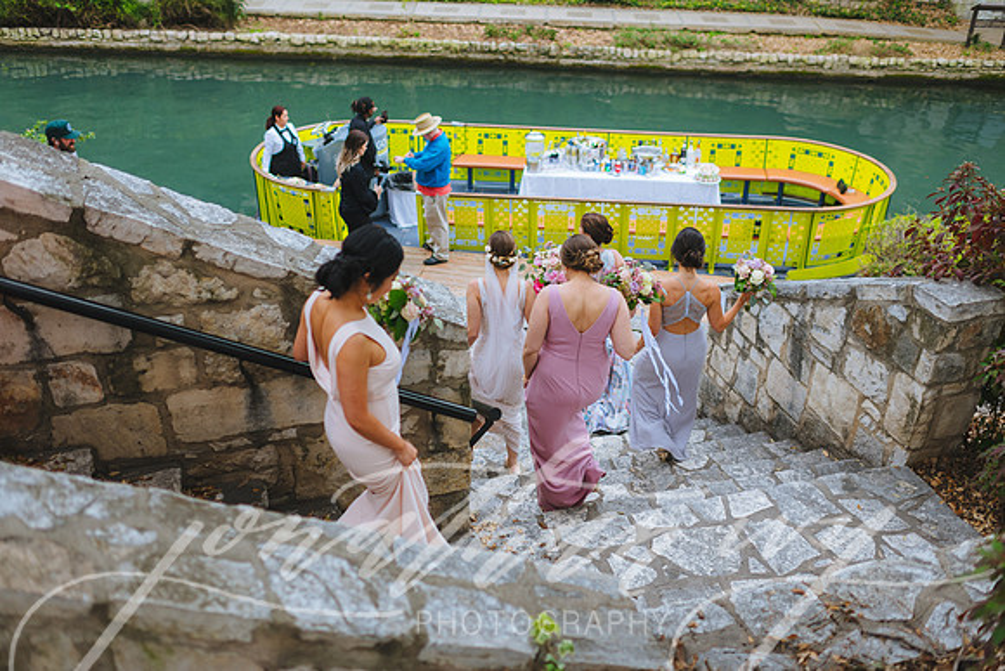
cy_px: 336
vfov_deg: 37.9
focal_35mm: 35
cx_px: 502
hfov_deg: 54.4
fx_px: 977
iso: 80
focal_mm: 35
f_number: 2
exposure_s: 1/640
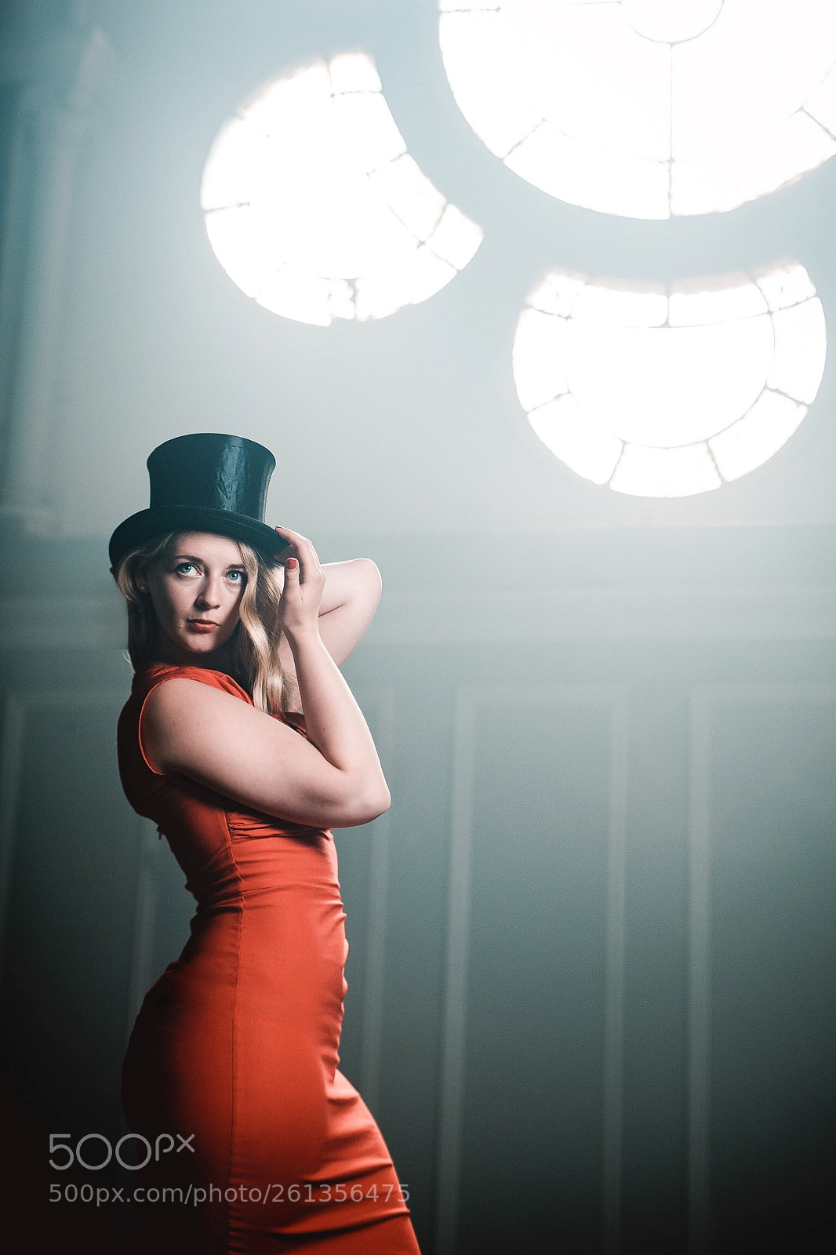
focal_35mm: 53
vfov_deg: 37.5
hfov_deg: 25.5
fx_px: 1847
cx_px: 418
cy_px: 628
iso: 200
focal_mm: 35
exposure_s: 1/250
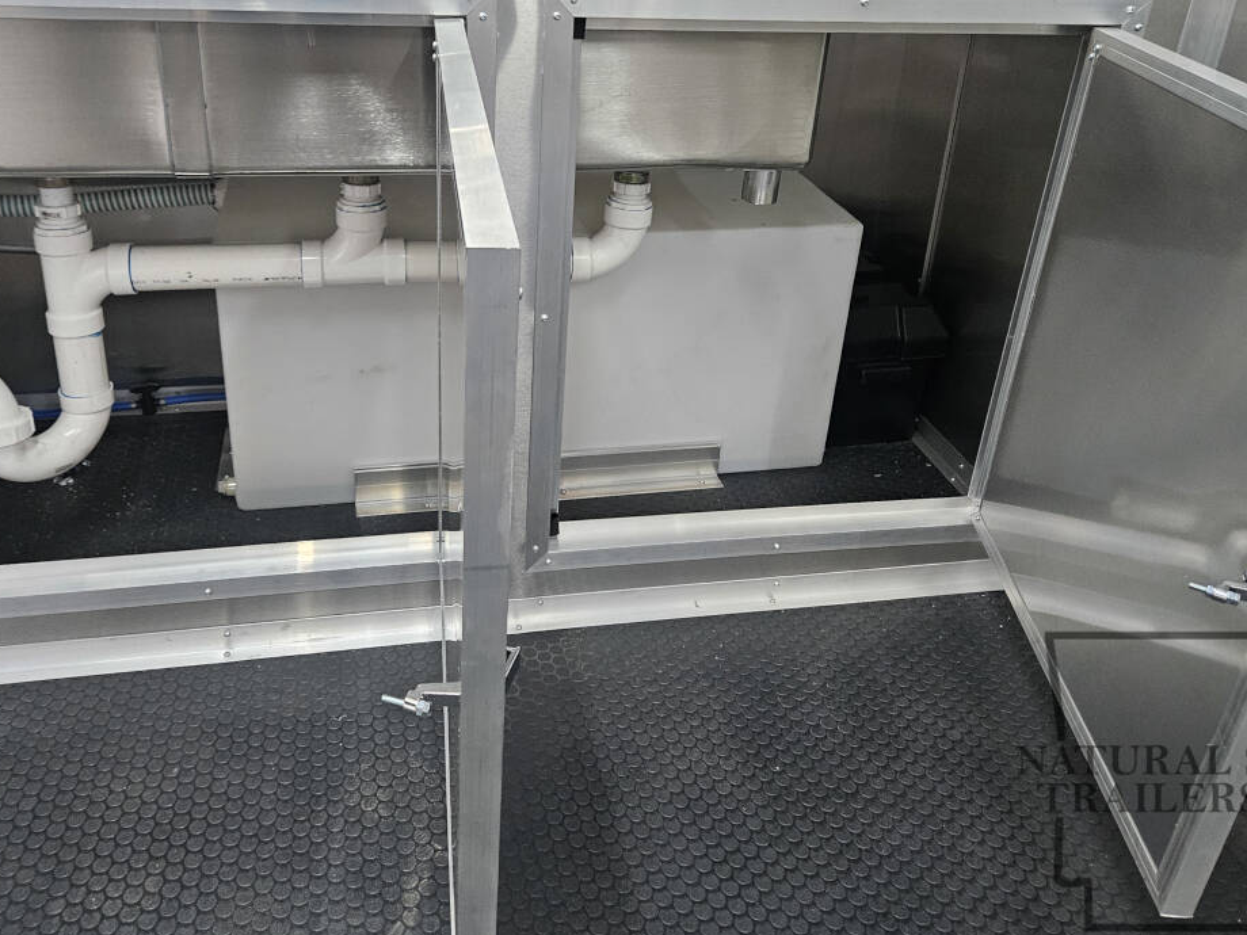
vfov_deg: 46.3
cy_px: 339
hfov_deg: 59.9
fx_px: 1081
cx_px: 598
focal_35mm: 30
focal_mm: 5.4
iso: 1000
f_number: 1.8
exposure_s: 1/120
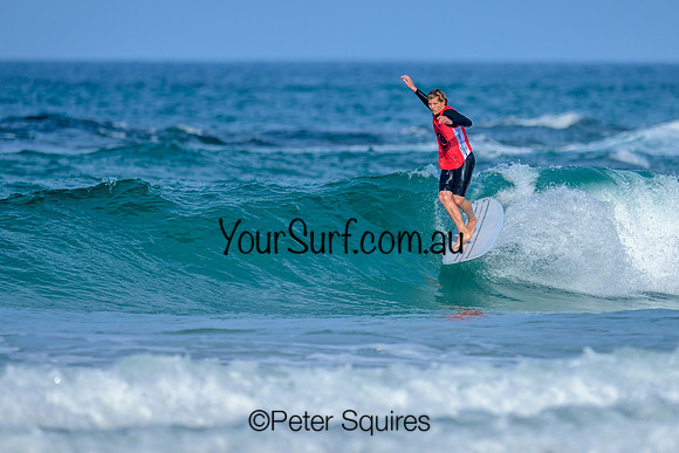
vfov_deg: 1.3
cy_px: 199
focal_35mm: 1100
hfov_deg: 1.9
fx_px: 20751
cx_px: 382
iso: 200
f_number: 6.3
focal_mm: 800
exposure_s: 1/2000
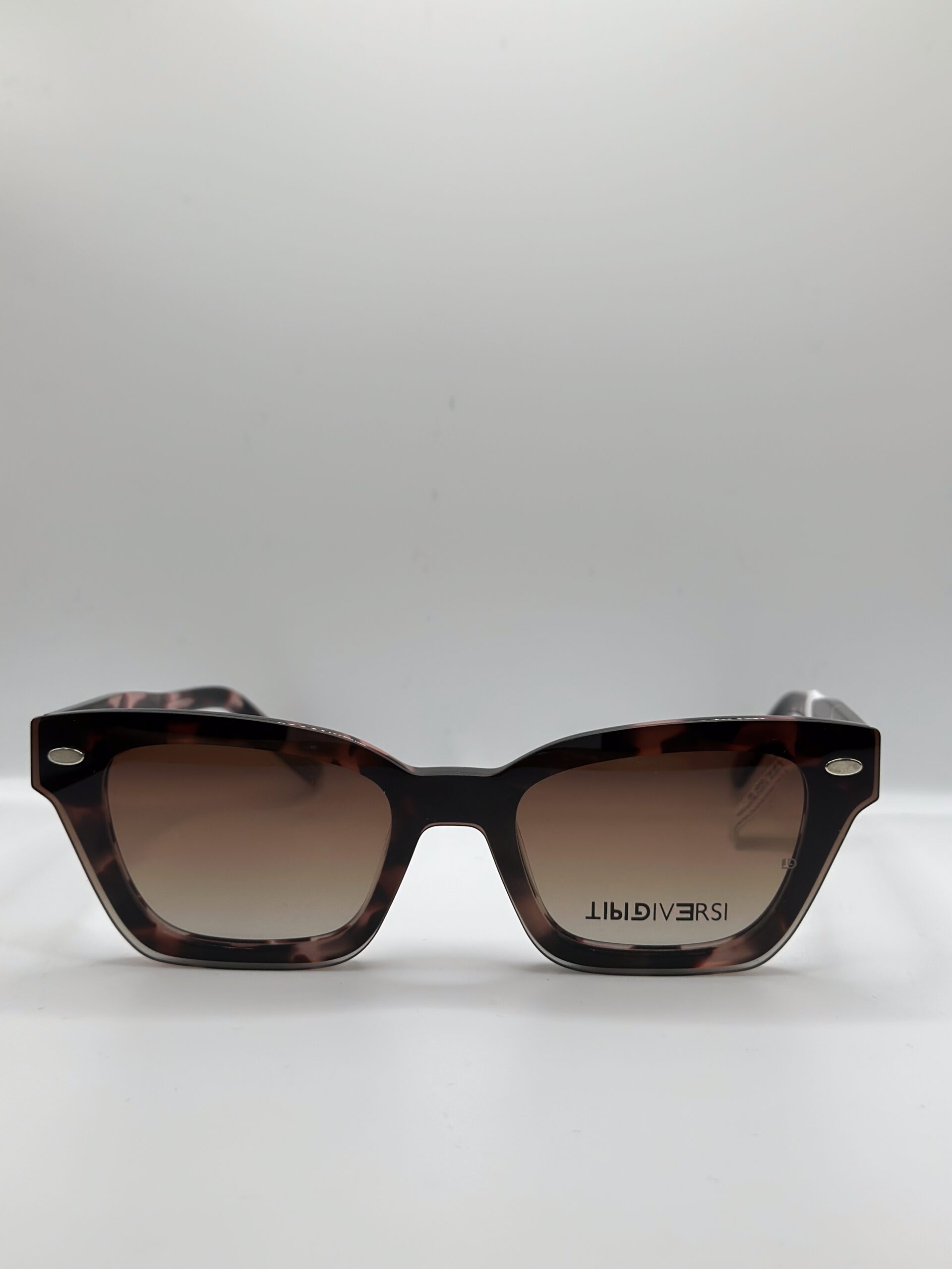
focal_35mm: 48
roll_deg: -0.8
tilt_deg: -26.7
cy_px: 634
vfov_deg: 39.7
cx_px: 476
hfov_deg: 30.3
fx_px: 1760
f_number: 1.78
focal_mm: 6.86
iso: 80
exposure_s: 1/623
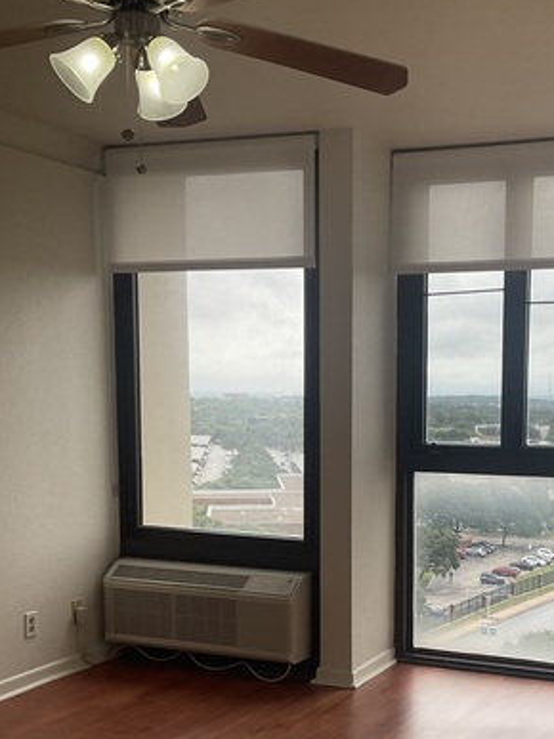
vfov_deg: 39.1
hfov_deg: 29.7
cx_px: 424
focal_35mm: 48
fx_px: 1025
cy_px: 510
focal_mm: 3
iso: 16
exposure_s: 1/327
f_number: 1.8
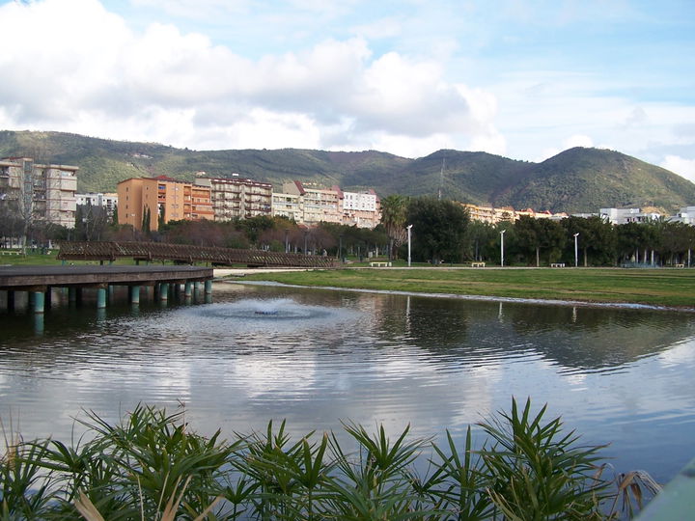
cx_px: 348
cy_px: 260
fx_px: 763
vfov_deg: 37.7
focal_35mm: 38
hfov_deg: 49.0
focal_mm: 6.3
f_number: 4
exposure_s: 1/350
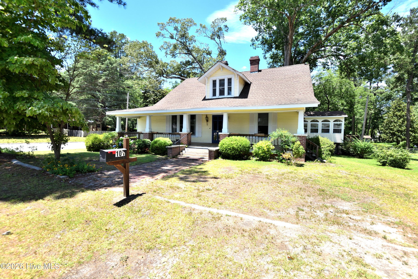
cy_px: 140
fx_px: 174
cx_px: 209
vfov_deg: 77.3
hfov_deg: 100.4
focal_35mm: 15
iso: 200
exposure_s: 1/250
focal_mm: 10
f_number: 8
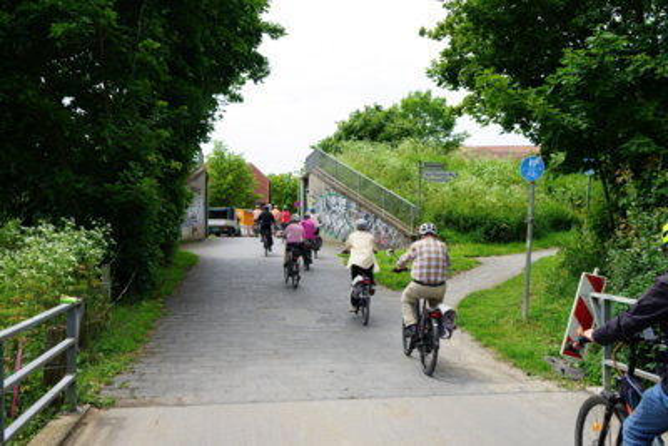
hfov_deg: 54.4
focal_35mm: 35
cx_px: 334
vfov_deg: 37.9
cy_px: 223
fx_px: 650
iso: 100
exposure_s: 1/500
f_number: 4.5
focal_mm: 35
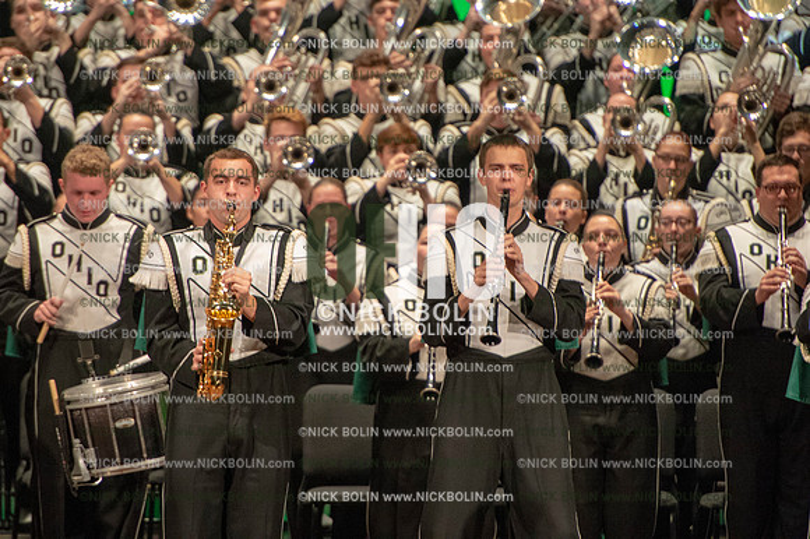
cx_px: 405
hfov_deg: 5.2
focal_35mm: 400
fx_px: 8995
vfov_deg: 3.4
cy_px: 270
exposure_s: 1/320
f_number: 5.6
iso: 8000
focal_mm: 400
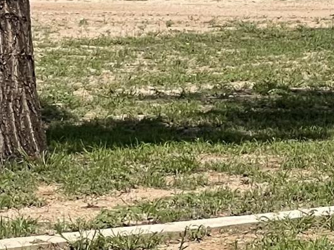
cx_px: 801
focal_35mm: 293
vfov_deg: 5.1
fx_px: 2827
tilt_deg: -1.3
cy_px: -46
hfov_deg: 6.4
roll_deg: +0.4
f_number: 2
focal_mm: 6
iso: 25
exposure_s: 1/2083
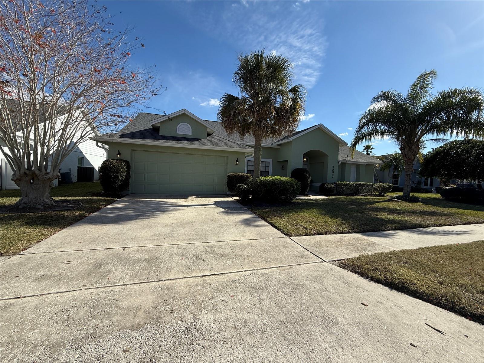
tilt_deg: -1.3
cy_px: 182
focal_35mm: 14
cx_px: 242
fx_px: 196
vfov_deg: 85.7
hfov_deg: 102.1
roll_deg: -1.8
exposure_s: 1/1698
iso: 50
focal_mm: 2.22
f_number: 2.2
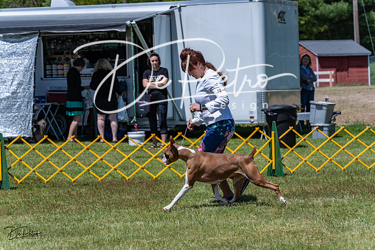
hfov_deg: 16.0
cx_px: 188
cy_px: 125
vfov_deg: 10.7
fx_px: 1334
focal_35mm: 128
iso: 100
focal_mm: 128
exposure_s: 1/640
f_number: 6.3
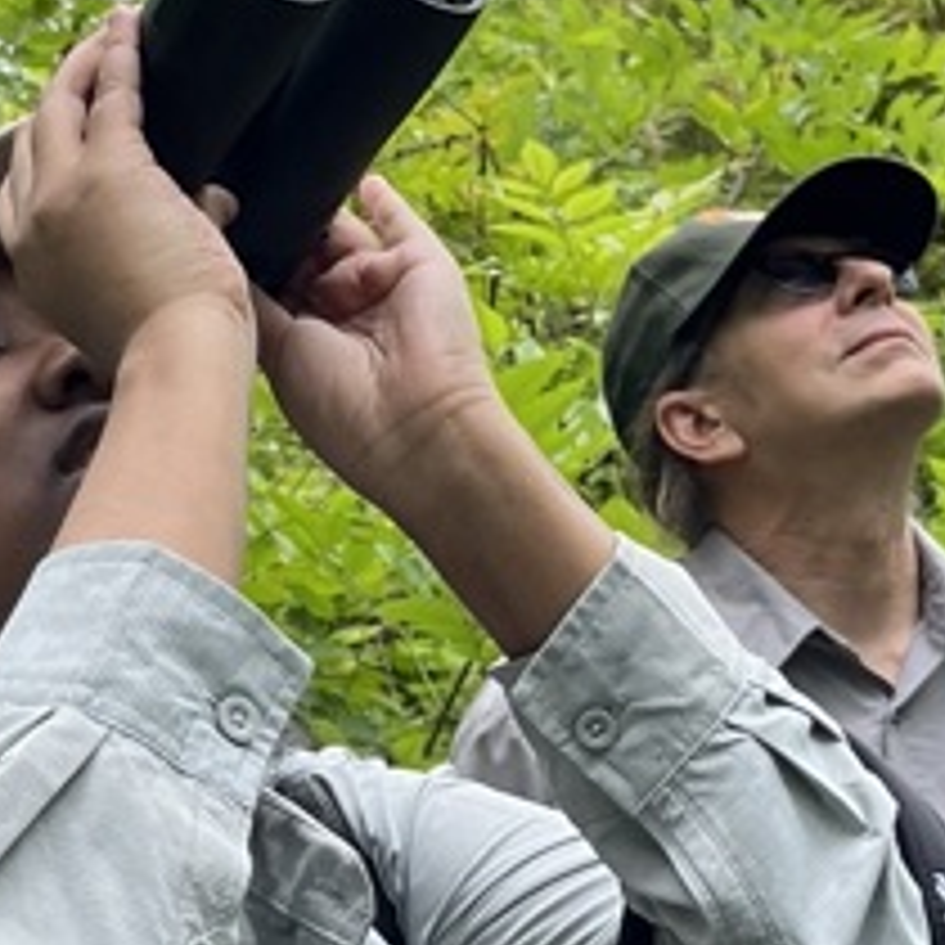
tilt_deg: -2.0
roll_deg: -0.5
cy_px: 558
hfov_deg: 15.4
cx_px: 158
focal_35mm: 112
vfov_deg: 15.5
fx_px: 3459
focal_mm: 5.1
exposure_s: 1/1056
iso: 50
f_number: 1.6
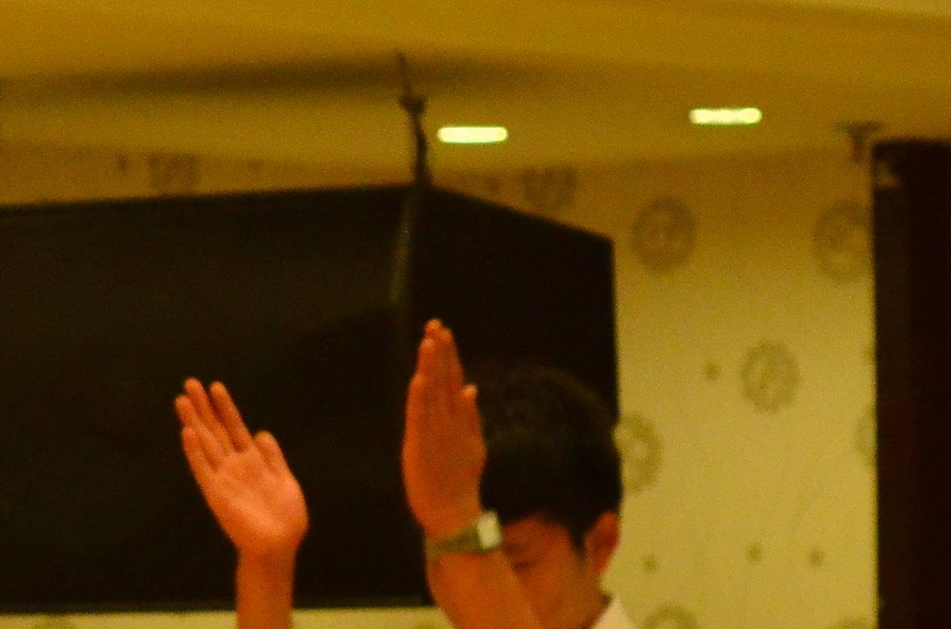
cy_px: 651
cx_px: -646
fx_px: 7671
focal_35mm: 291
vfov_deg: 4.7
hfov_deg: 6.9
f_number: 4
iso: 1600
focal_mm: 50
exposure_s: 1/100
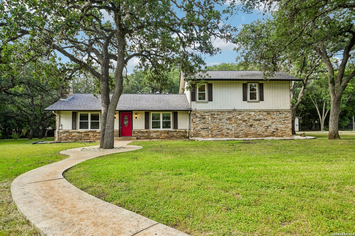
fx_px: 207
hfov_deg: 81.2
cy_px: 118
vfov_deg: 59.5
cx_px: 178
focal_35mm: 21
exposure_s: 1/320
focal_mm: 21
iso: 800
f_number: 10
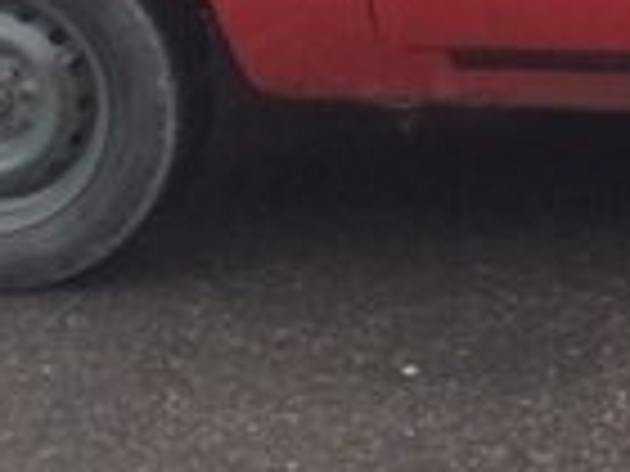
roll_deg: -3.0
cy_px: -249
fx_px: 2493
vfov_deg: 10.4
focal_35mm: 137
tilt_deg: -8.4
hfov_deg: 13.1
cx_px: 1102
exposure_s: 1/100
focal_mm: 4.15
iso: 50
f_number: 2.2
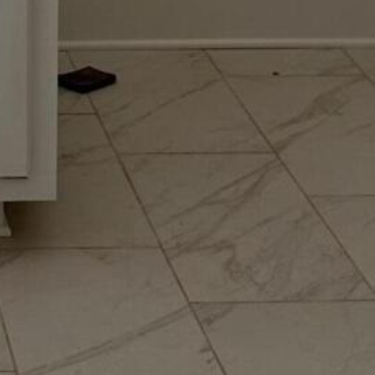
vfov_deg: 10.4
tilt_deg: -7.3
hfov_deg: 10.9
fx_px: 1900
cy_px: -367
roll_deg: -0.7
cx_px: -153
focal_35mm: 155
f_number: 1.78
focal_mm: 6.86
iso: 80
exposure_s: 1/511
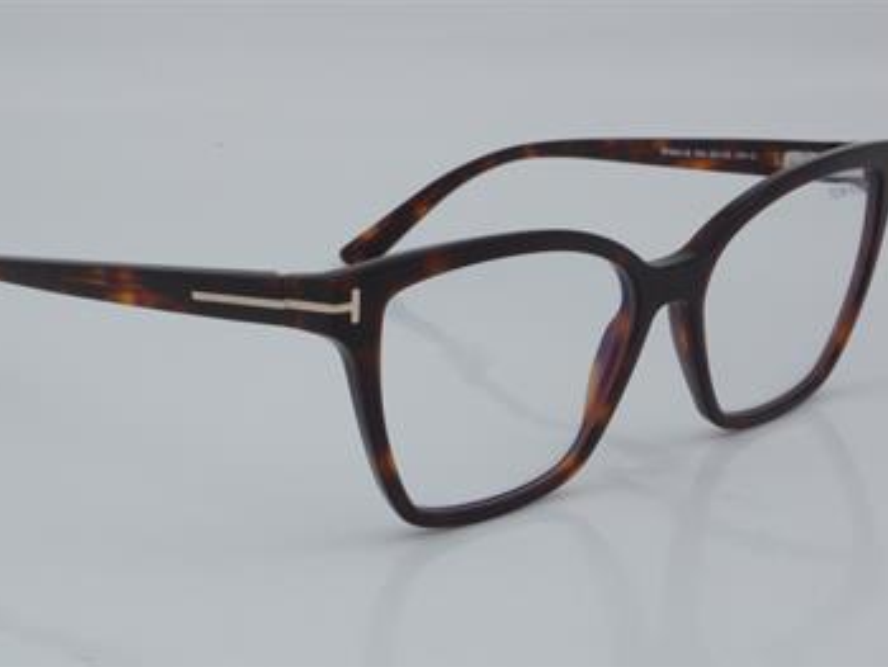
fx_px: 2324
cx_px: 406
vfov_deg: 16.3
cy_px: 335
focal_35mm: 91
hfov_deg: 21.6
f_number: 32
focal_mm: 55
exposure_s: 1/4
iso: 100
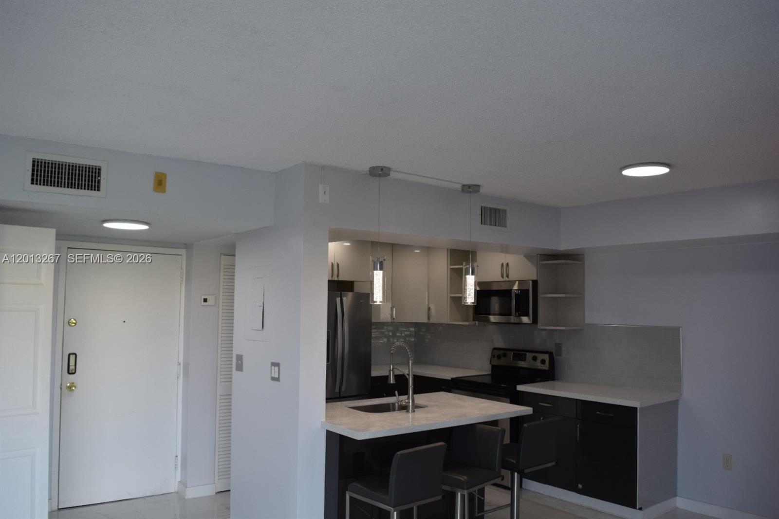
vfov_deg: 47.9
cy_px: 260
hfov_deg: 67.4
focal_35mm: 27
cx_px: 390
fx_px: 584
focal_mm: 18
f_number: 5.6
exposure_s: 1/125
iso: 400
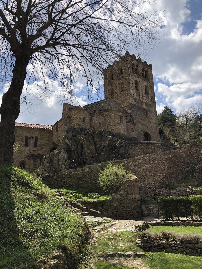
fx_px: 218
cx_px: 101
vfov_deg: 63.4
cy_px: 134
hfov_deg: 49.7
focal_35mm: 28
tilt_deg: +18.3
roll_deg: +2.0
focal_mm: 4
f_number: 1.8
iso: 20
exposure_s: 1/2525
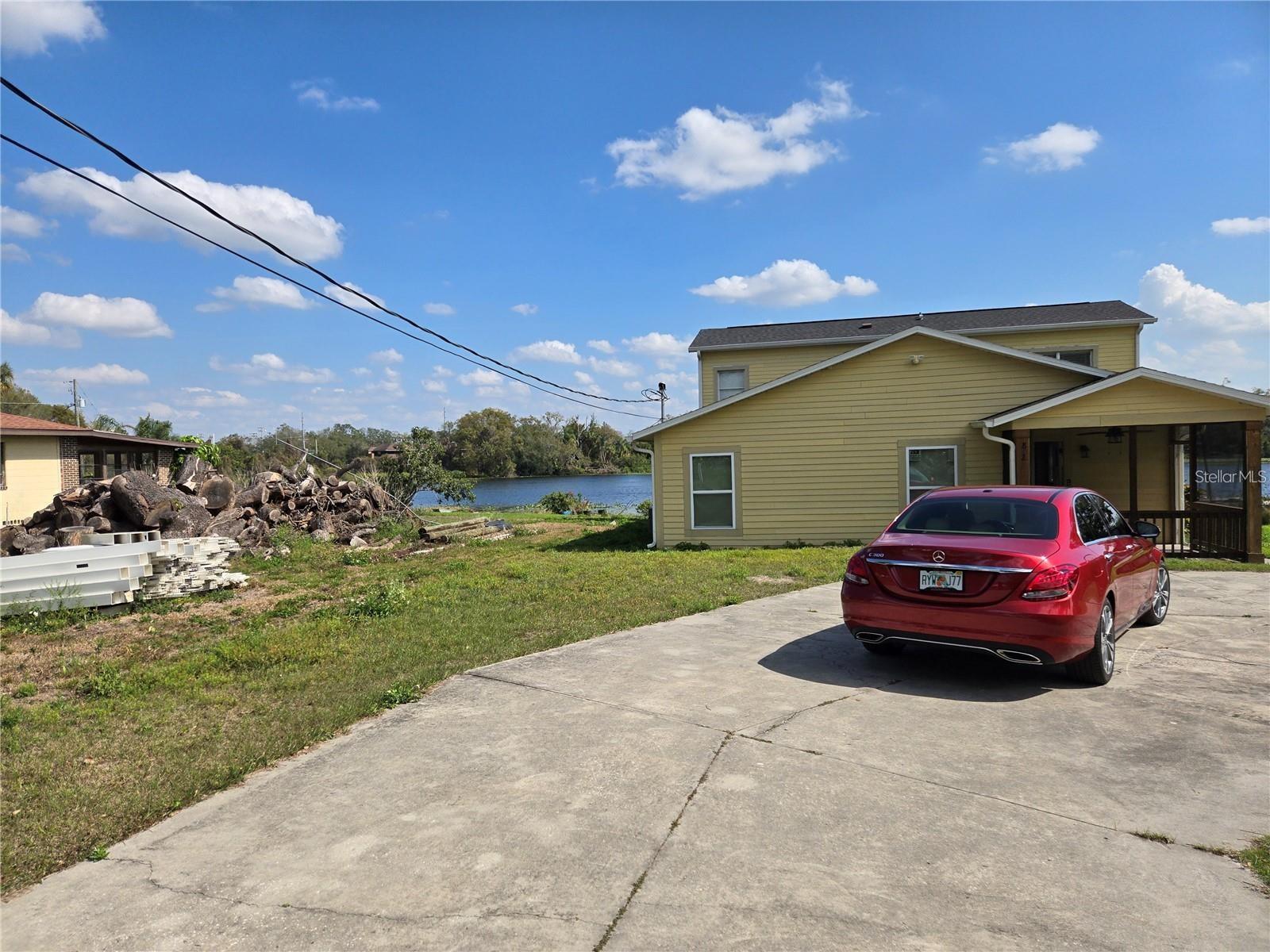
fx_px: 844
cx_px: 635
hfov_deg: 73.9
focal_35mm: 23
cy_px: 476
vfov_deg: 58.9
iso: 25
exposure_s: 1/2600
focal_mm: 5.4
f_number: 1.8
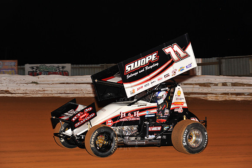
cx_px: 126
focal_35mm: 100
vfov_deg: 13.7
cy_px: 84
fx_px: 700
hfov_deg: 20.4
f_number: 5.6
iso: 500
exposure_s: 1/250
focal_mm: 100
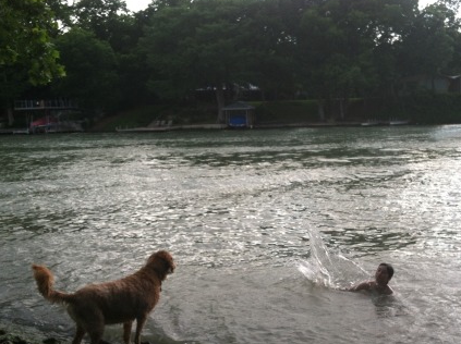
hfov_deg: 36.0
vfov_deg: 27.2
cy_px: 244
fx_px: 705
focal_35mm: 53
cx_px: 294
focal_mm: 3.85
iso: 80
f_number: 2.8
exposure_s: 1/361
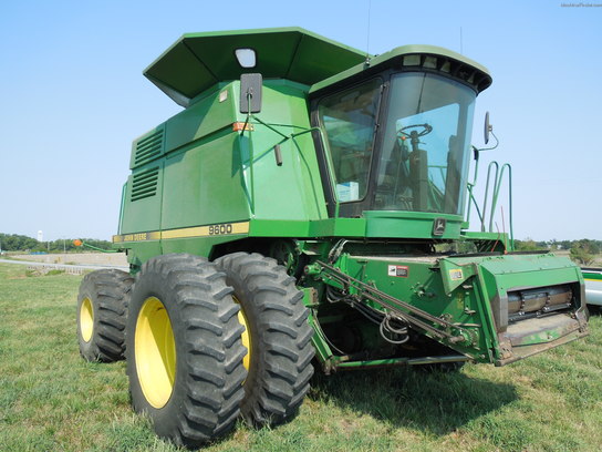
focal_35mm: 25
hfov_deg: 69.4
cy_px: 226
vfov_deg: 54.9
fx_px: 435
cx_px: 301
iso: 100
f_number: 3.3
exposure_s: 1/800
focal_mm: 4.5
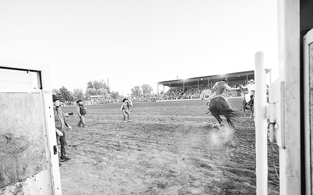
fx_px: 136
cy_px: 104
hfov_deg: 97.7
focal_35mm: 16
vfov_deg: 71.2
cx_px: 147
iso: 5000
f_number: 4
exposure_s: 1/500
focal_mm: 14
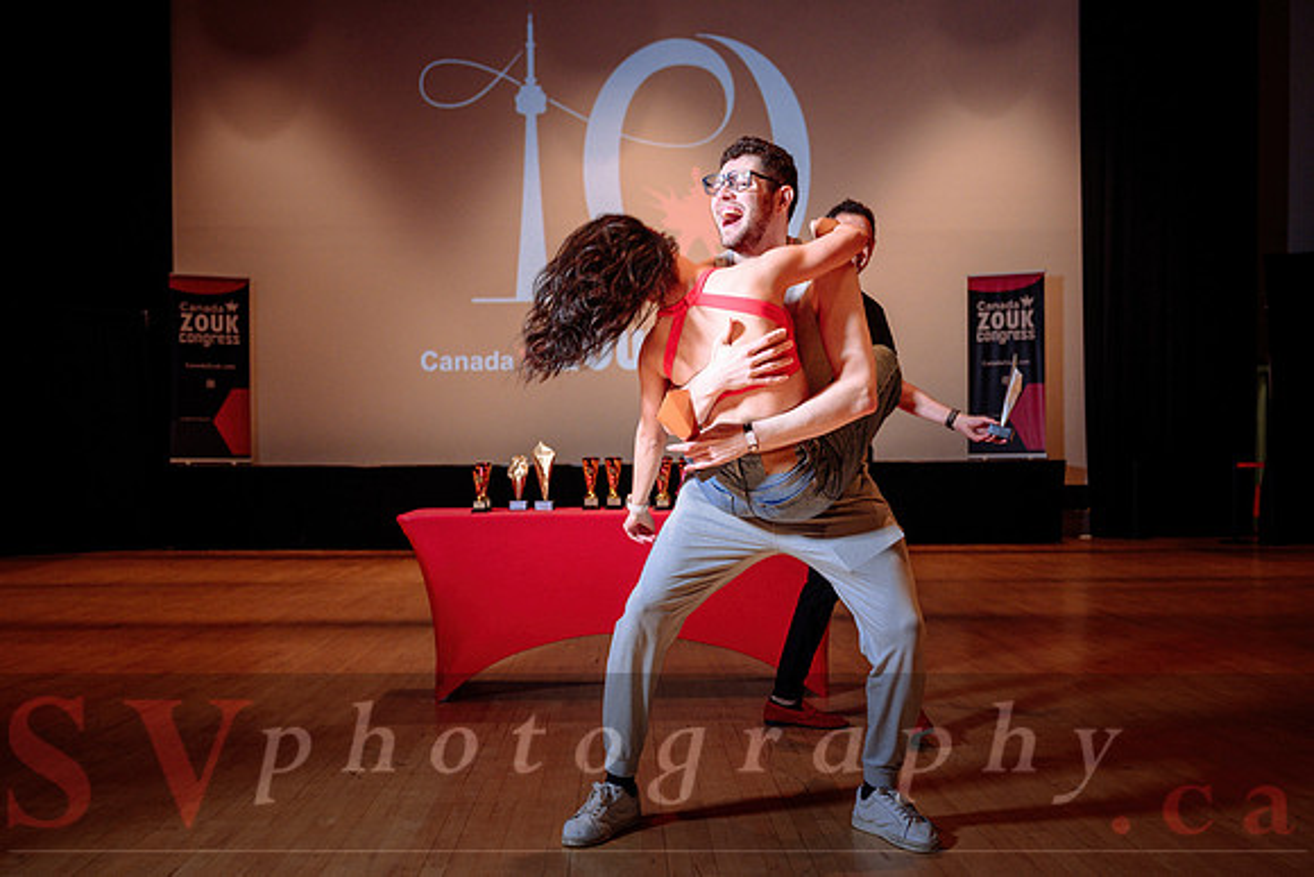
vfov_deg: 34.1
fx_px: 1425
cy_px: 512
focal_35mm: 39
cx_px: 659
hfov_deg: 49.5
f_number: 4
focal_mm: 31.5
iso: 1000
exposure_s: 1/125
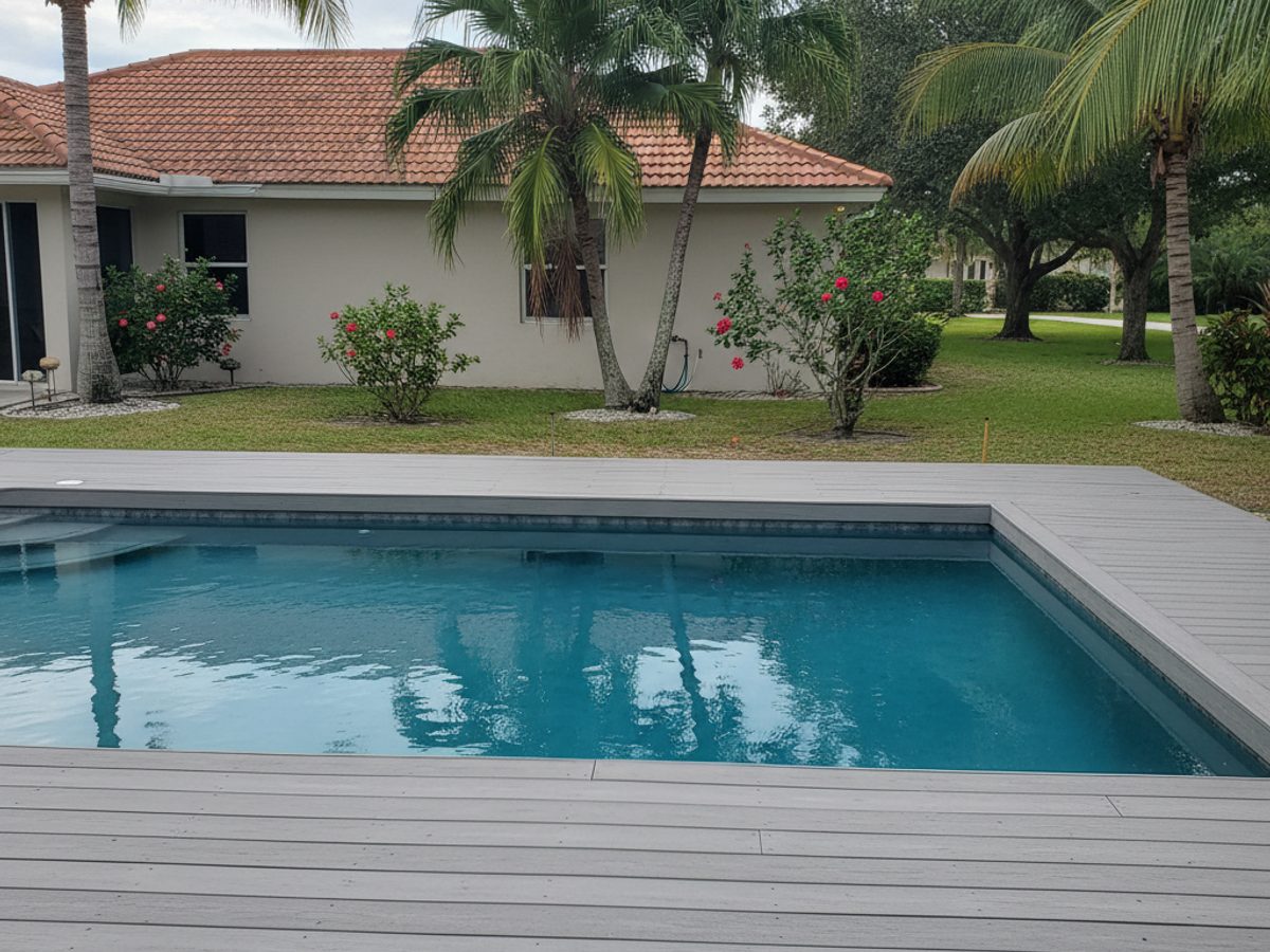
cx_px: 635
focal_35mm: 23
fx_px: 844
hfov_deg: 73.9
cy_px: 476
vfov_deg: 58.9
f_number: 1.8
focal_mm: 6.4
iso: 611
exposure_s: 1/1892
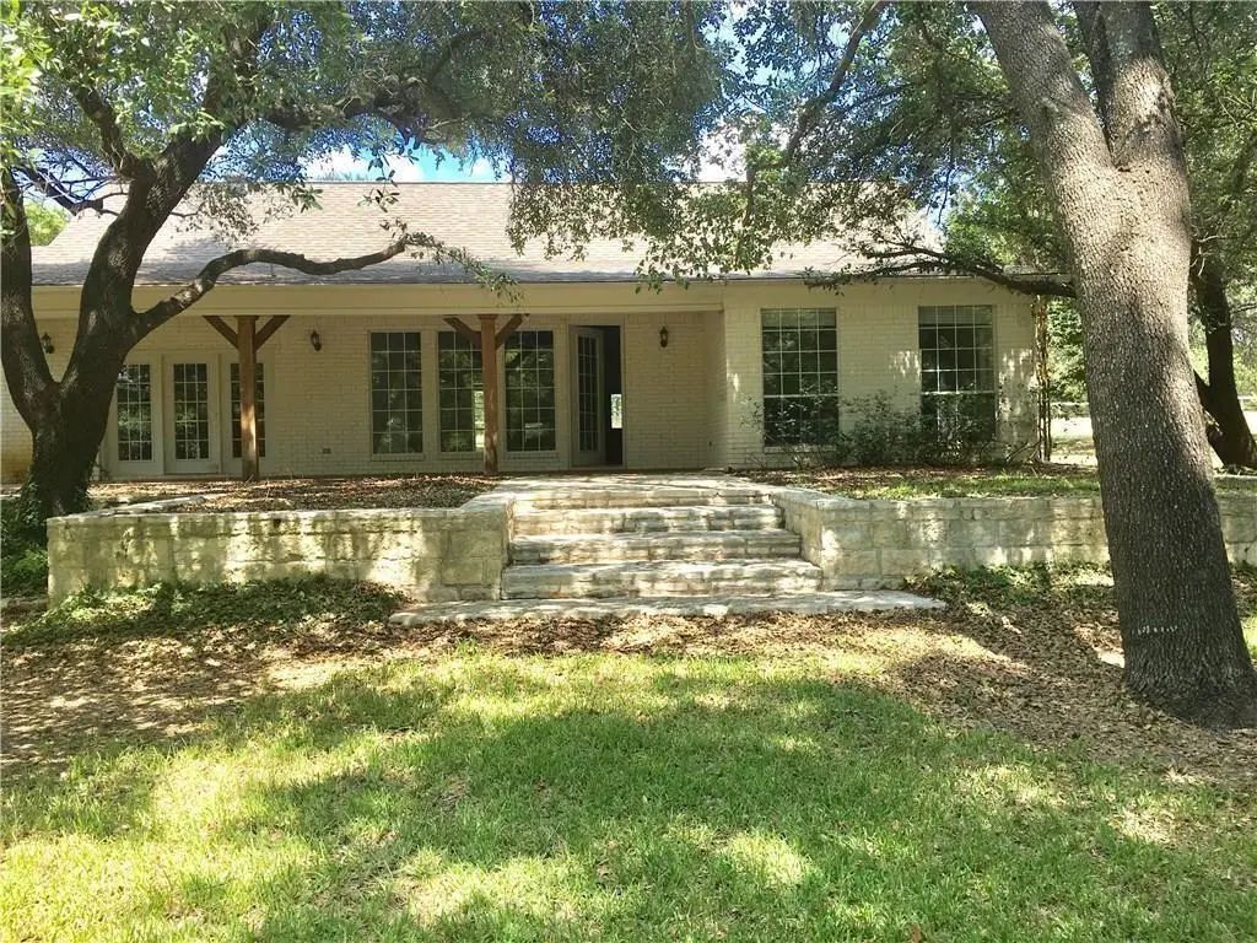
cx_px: 628
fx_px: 1053
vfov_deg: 48.2
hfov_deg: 61.7
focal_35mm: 29
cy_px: 472
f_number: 2.2
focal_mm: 4.15
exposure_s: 1/411
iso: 25
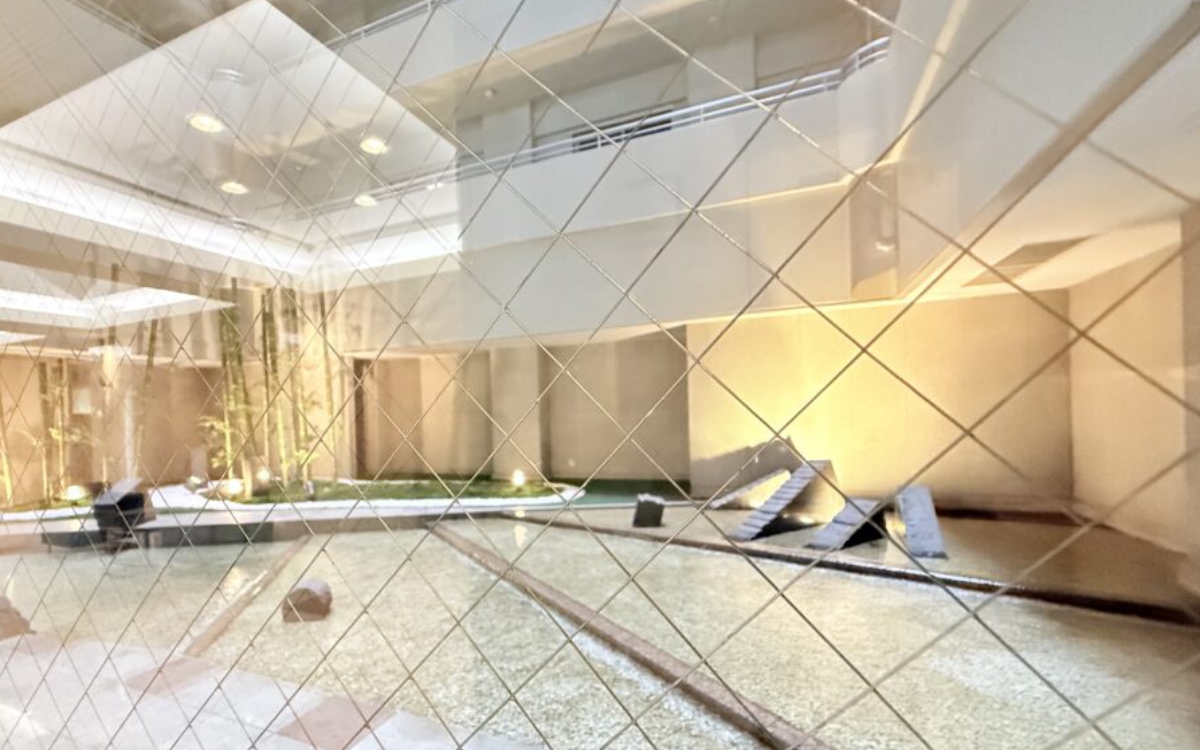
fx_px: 556
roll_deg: +1.1
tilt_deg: -0.9
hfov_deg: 93.9
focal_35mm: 17
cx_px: 530
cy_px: 416
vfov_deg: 67.8
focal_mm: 2.22
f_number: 2.2
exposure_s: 1/50
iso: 800
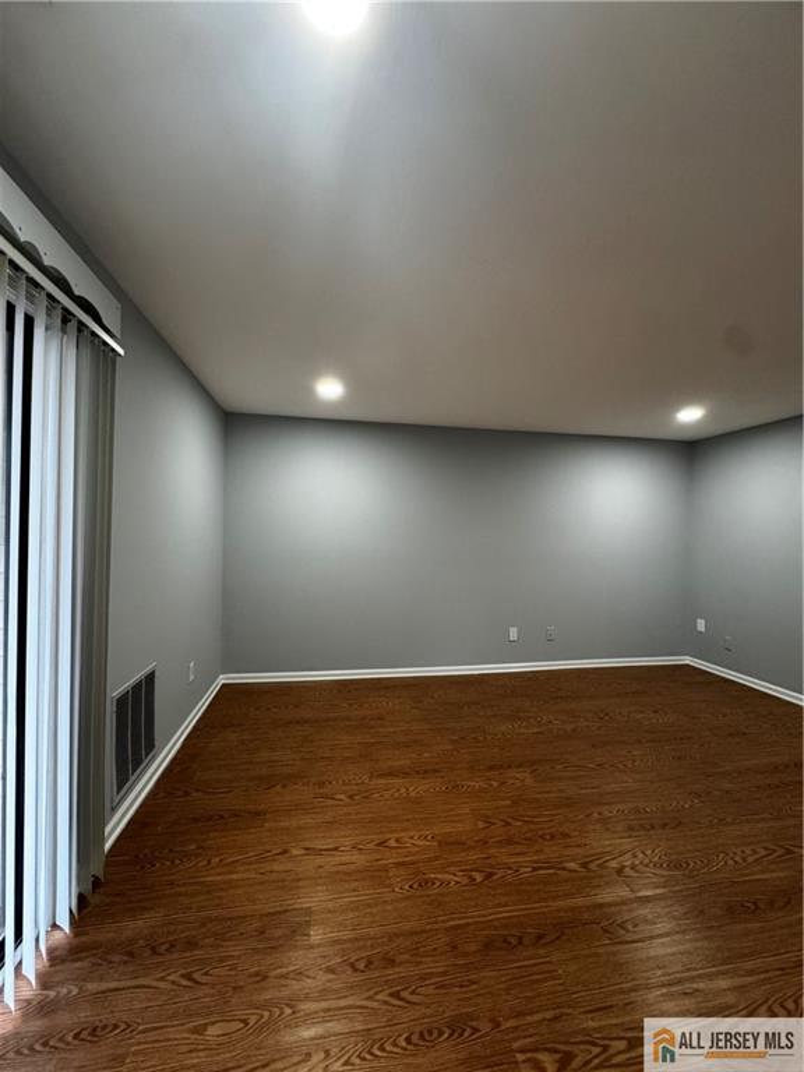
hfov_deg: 85.7
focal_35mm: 14
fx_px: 434
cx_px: 402
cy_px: 536
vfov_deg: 102.1
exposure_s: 1/60
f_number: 2.2
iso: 250
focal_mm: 2.22
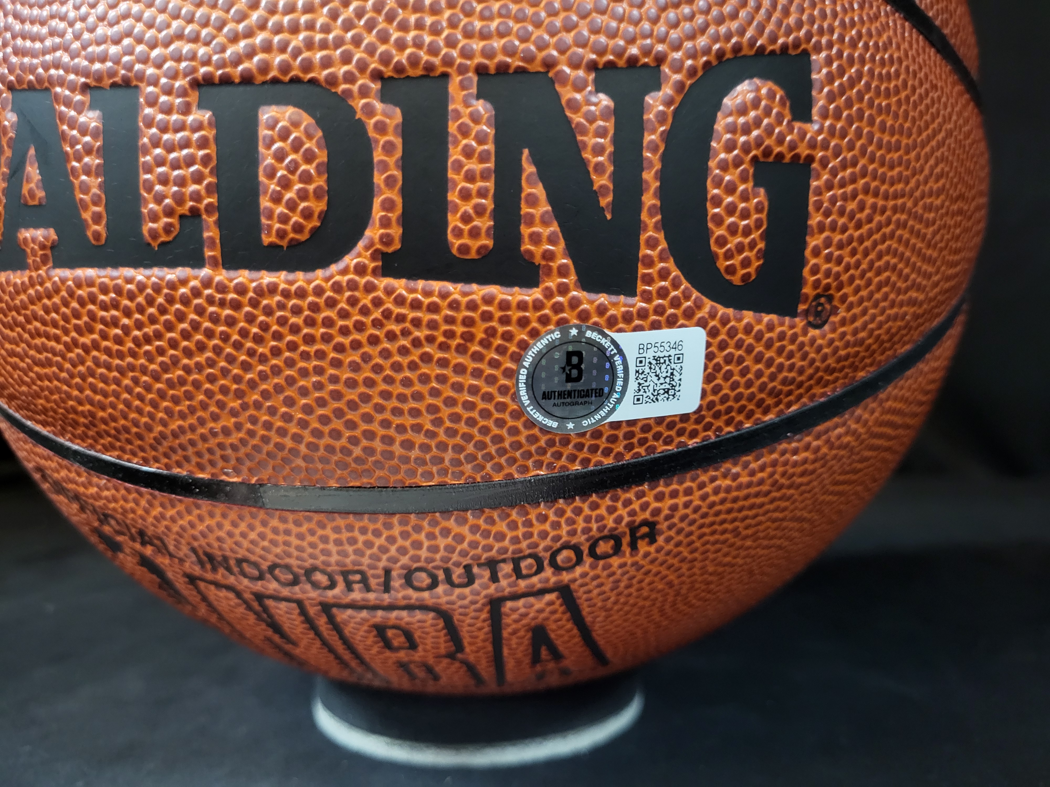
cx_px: 525
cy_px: 394
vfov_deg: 53.1
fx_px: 789
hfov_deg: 67.3
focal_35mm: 26
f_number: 1.8
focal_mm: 5.4
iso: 800
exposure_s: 1/24
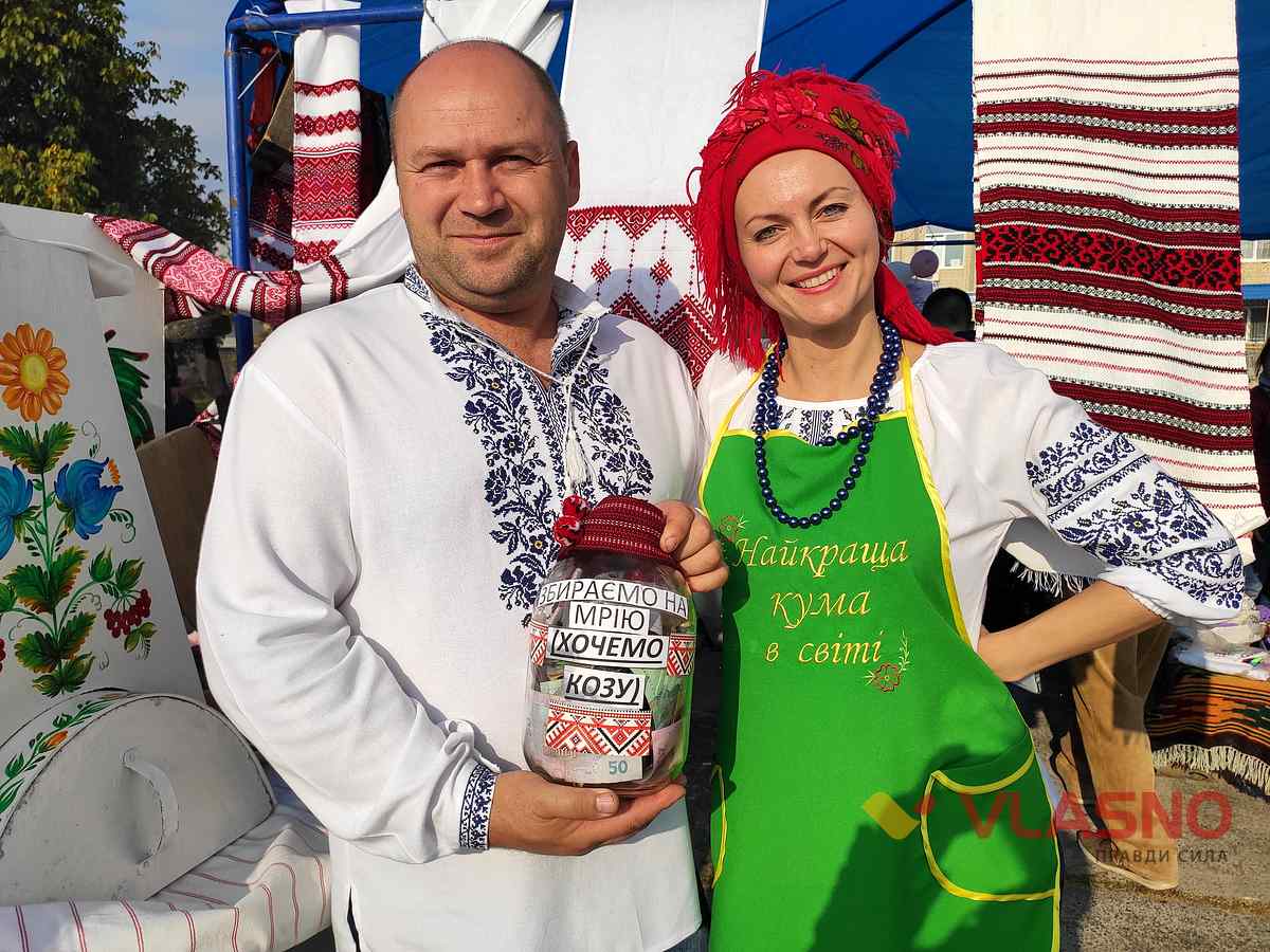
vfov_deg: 53.1
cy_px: 476
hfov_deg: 67.3
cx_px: 635
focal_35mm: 26
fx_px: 954
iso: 112
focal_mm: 4.77
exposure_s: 1/2963
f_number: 1.75
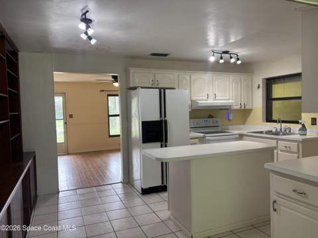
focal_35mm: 26
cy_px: 119
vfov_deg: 53.0
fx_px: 239
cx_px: 159
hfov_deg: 67.4
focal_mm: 5.96
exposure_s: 1/102
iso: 125
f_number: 1.6
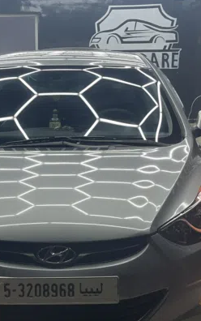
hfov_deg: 14.6
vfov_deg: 23.3
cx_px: 46
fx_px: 779
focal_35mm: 89
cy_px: 179
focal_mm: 6
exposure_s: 1/100
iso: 100
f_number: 2
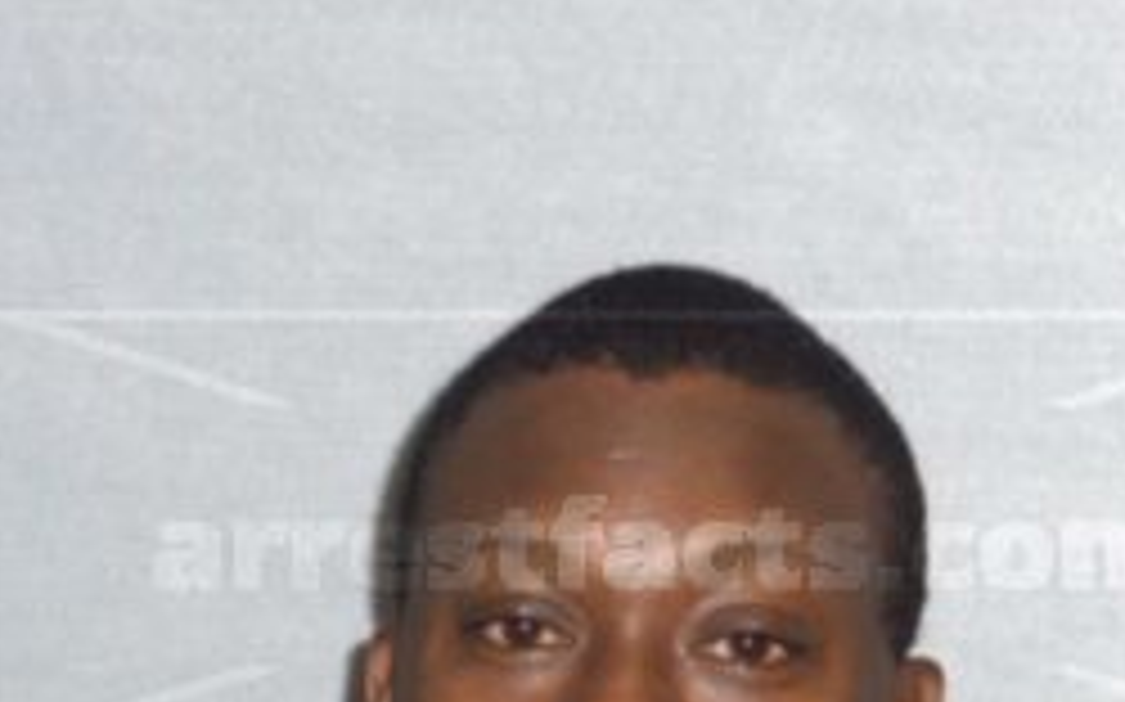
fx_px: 4536
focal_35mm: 148
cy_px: 538
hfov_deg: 14.1
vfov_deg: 8.8
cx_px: 664
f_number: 4
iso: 60
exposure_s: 1/125
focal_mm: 20.7
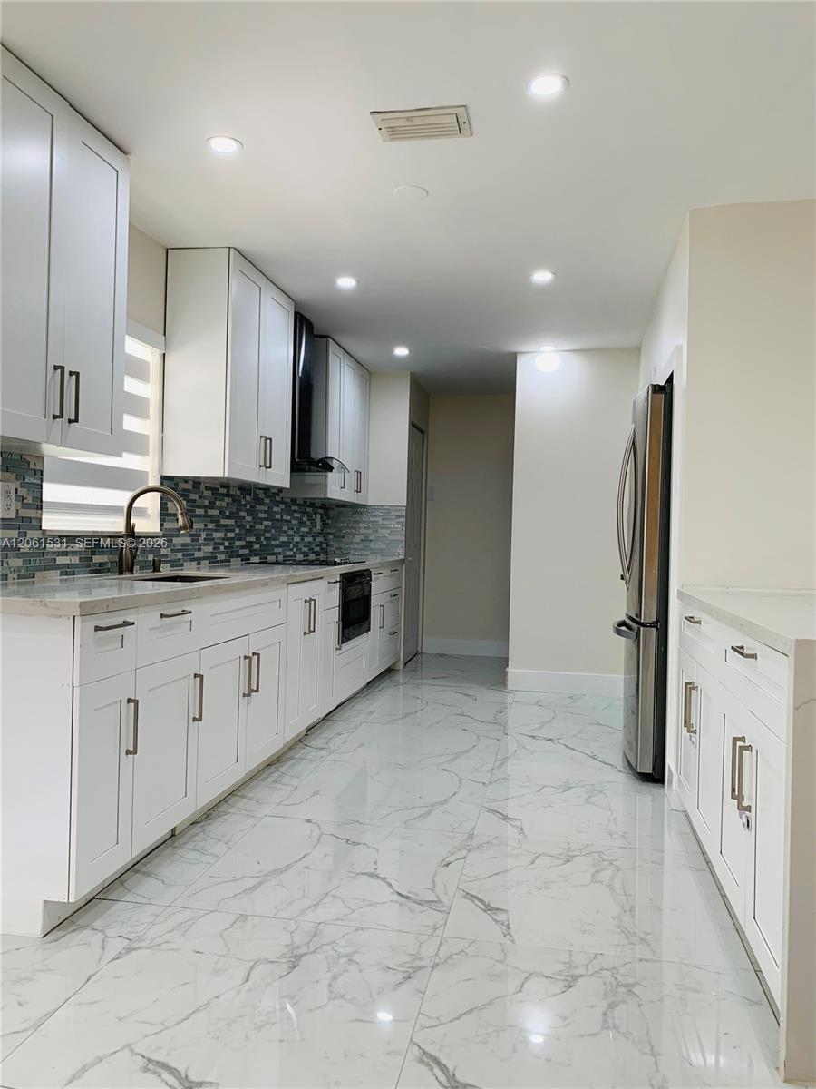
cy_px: 544
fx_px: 817
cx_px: 408
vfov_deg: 67.3
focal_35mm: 26
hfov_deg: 53.1
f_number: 1.8
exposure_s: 1/120
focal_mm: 4.25
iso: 50
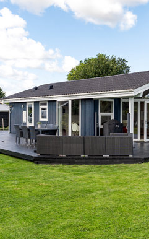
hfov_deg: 27.4
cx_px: 122
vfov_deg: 43.5
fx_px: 299
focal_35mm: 46
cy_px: 120
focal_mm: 29
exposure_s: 1/320
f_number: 8
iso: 200
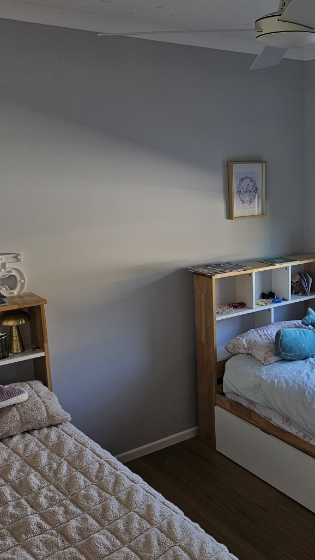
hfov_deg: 29.2
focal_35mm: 39
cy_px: 284
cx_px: 281
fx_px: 579
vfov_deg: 51.6
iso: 64
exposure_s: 1/180
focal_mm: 6.3
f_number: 1.7
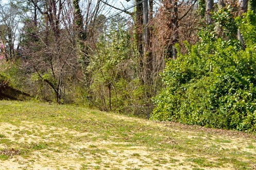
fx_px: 419
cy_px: 98
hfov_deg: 30.8
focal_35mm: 59
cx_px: -17
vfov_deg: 22.9
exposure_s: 1/200
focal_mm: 18
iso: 200
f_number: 9
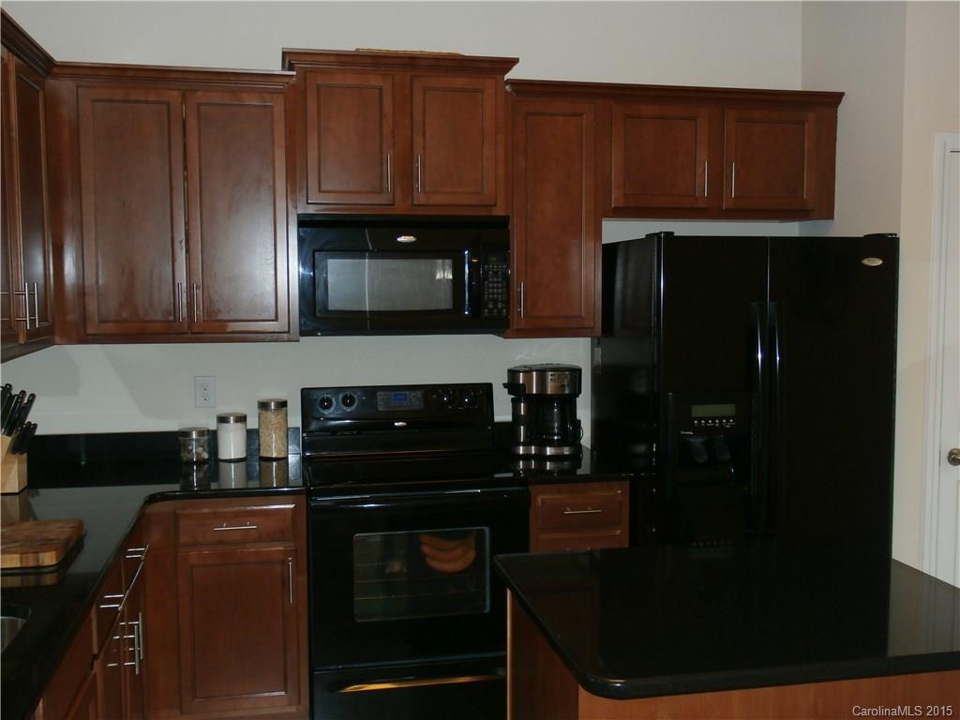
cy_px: 360
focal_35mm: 34
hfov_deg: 54.0
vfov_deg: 41.8
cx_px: 480
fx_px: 943
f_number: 3.4
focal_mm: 6
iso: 200
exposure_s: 1/30
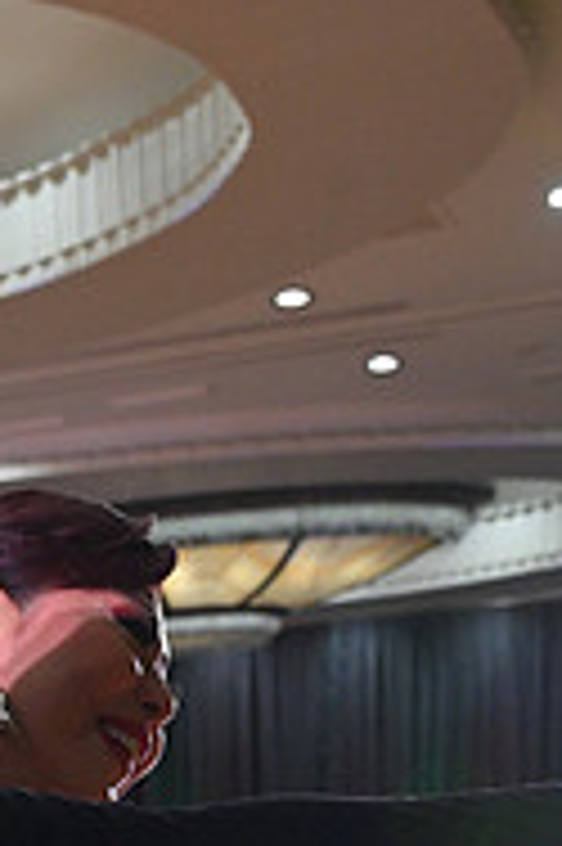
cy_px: 1206
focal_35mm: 108
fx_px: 2533
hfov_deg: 12.1
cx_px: -290
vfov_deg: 17.4
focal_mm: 35
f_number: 5
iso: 2500
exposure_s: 1/320
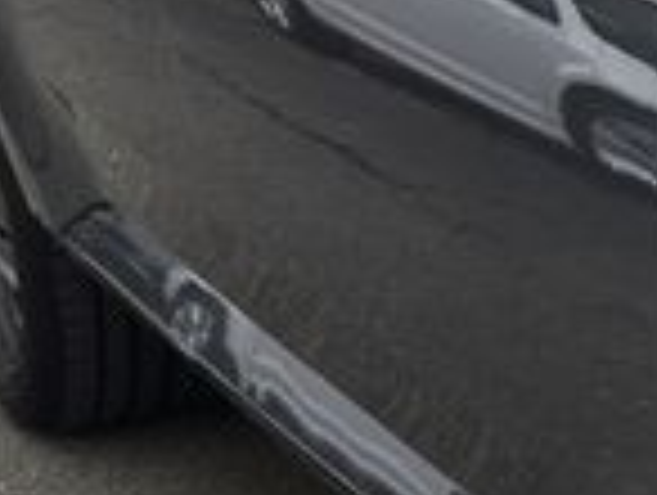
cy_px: 472
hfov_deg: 9.9
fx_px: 3061
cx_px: 1836
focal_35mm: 161
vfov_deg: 9.2
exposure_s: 1/180
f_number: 1.7
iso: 16
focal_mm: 6.3
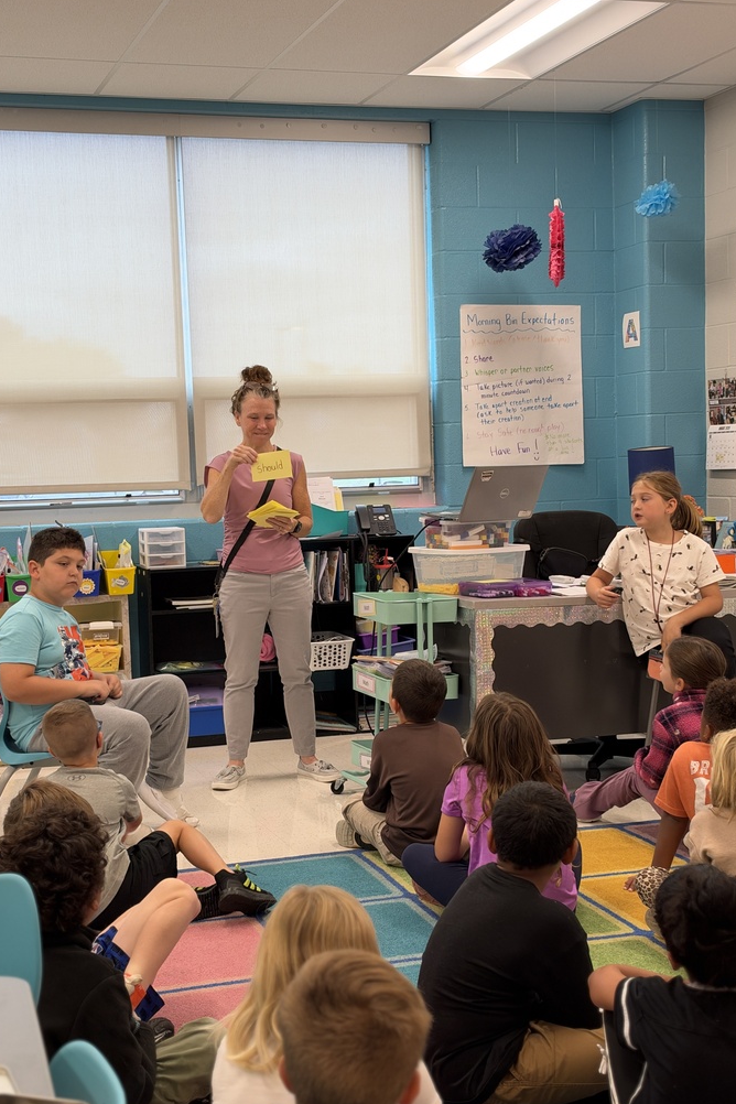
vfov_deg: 38.9
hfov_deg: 26.5
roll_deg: +2.1
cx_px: 337
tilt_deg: -2.5
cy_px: 552
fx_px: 1564
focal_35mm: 51
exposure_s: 1/121
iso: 80
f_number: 1.8
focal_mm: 6.93
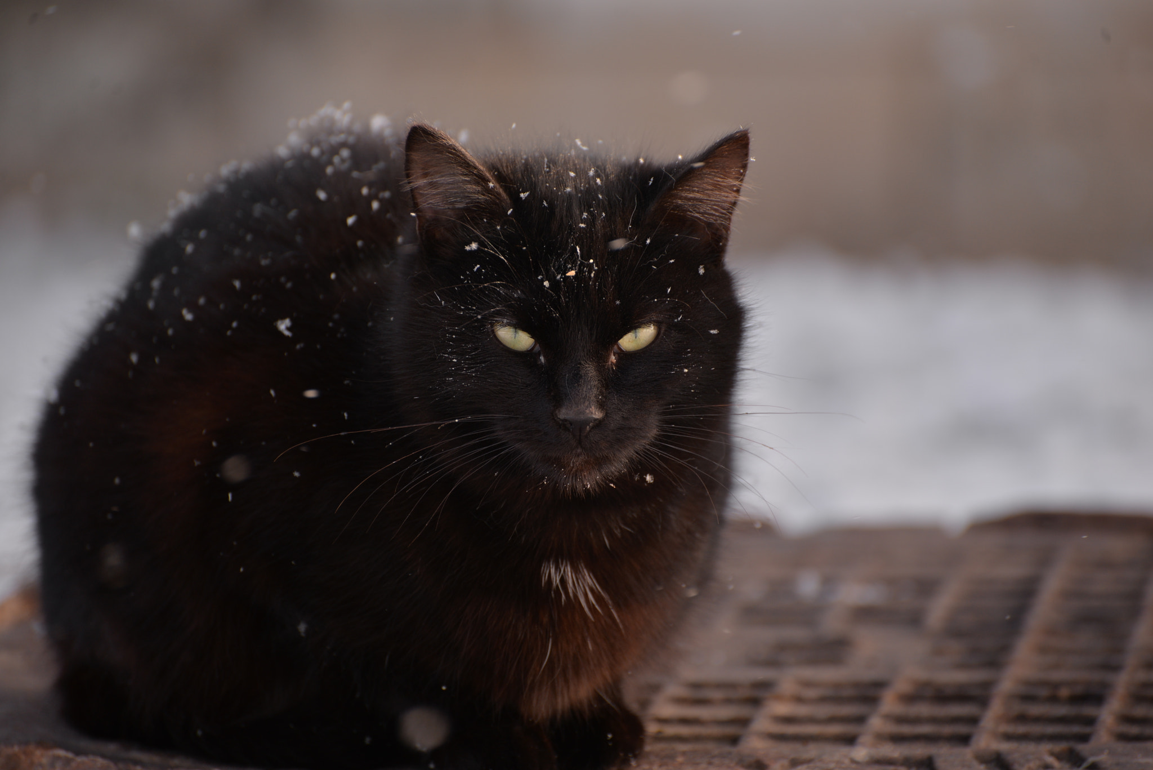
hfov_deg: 9.8
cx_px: 576
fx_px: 6728
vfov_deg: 6.5
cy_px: 385
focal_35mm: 210
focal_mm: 210
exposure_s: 1/320
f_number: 5.6
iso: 125
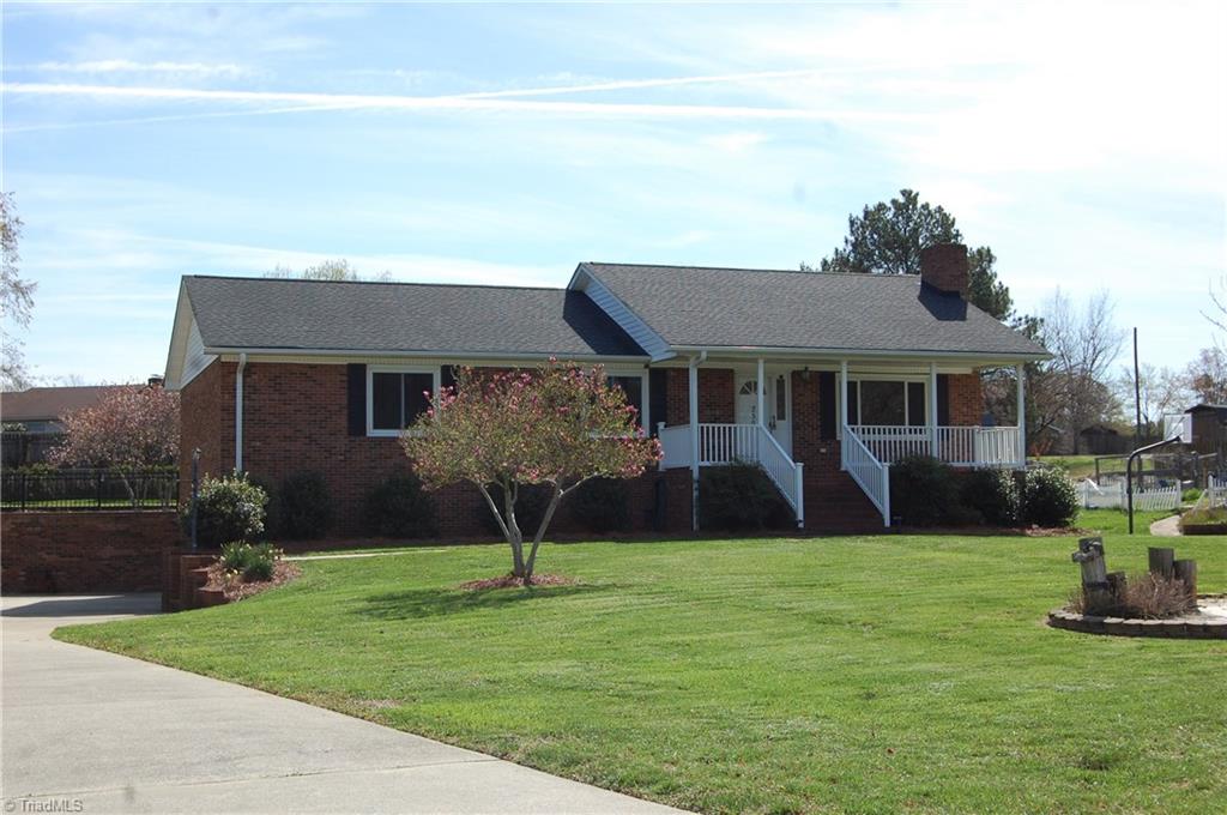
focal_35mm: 52
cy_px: 408
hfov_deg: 37.9
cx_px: 614
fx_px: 1787
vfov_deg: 25.7
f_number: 9
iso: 200
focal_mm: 35
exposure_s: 1/320
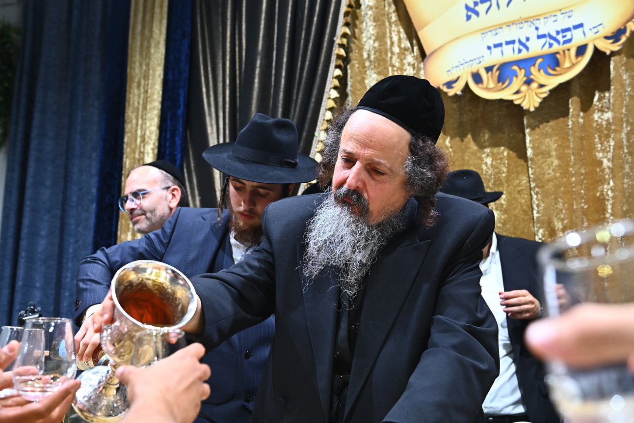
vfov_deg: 34.2
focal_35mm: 39
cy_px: 205
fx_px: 687
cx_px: 313
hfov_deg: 49.6
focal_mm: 36
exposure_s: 1/160
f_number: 4
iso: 1250
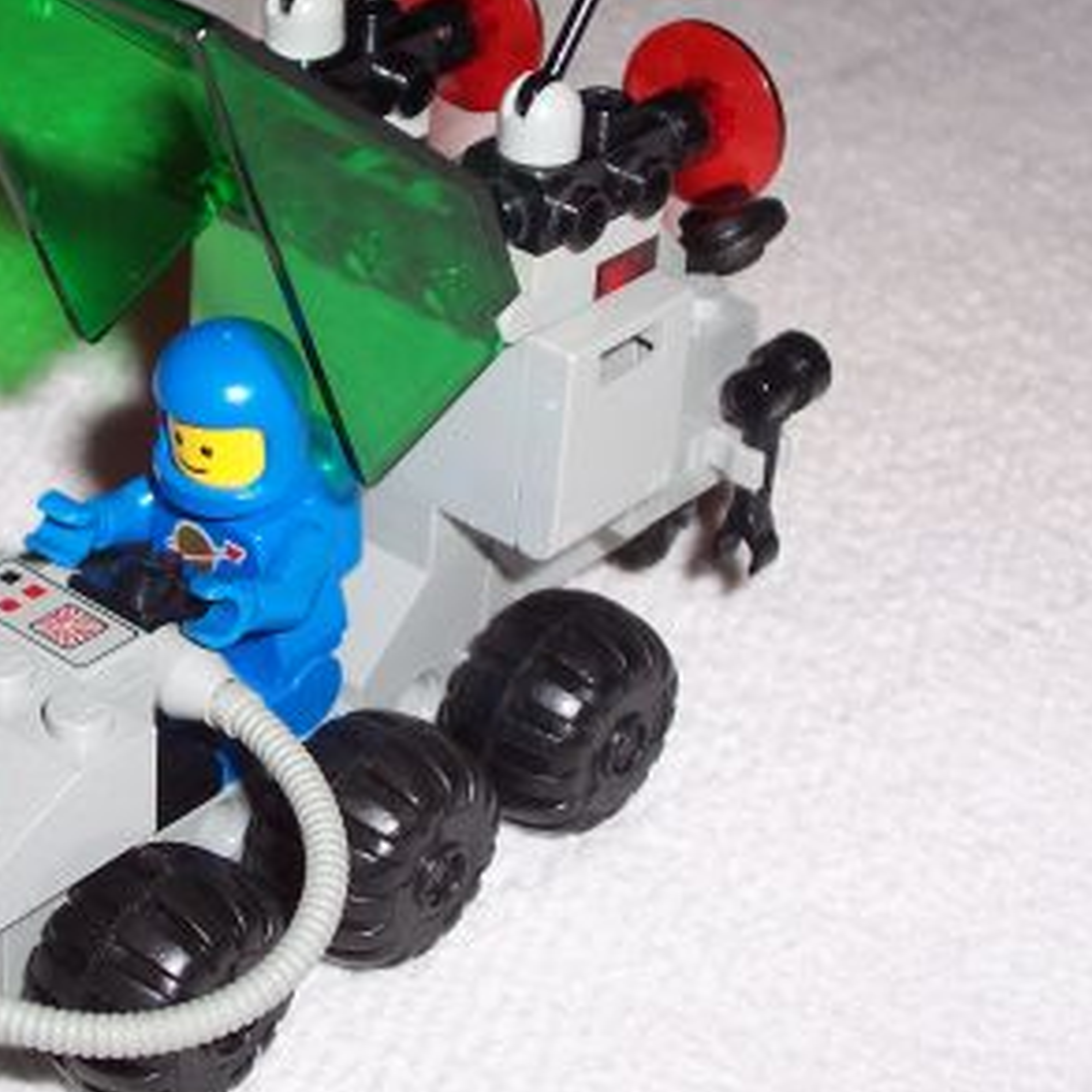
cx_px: 183
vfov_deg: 20.2
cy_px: 512
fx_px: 3069
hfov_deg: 19.9
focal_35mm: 86
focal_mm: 8.6
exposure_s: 1/60
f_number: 3.4
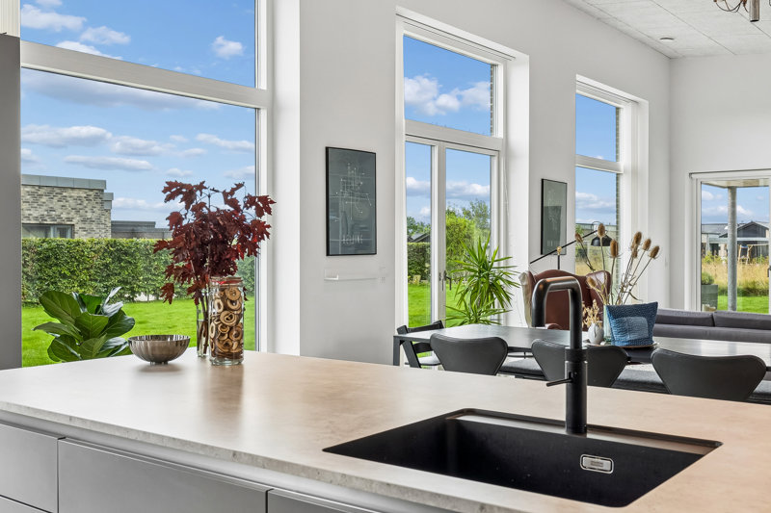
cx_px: 386
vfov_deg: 35.0
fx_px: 814
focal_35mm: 38
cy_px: 256
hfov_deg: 50.7
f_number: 8
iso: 200
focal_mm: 25.5
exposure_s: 1/80
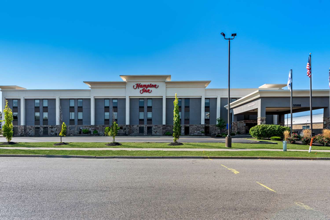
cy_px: 110
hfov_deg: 93.3
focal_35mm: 17
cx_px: 165
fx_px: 156
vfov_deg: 70.5
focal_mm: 17
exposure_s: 1/1000
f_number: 8
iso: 400
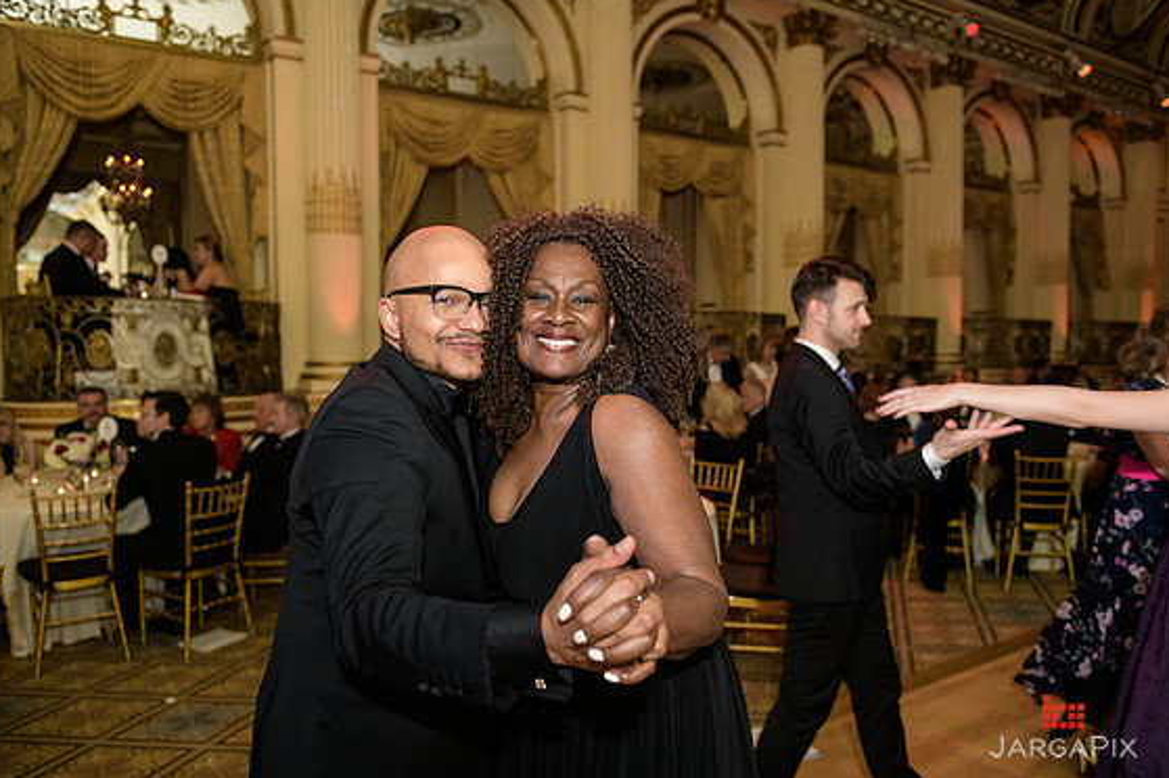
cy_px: 398
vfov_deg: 47.9
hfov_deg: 67.4
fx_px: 876
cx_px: 583
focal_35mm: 27
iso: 1600
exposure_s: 1/100
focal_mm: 26
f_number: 3.2
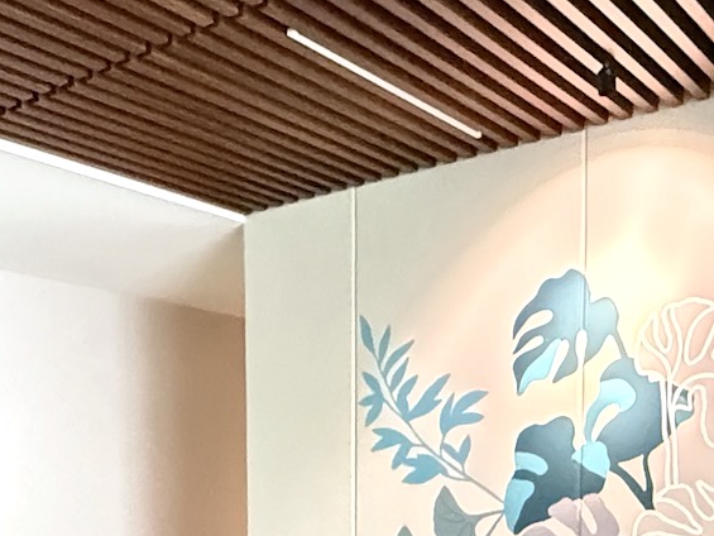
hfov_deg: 36.0
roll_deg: +1.2
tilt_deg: -4.4
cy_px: 599
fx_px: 1073
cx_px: 179
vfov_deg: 25.8
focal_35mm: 52
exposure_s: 1/30
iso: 1600
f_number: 2.2
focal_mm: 2.22
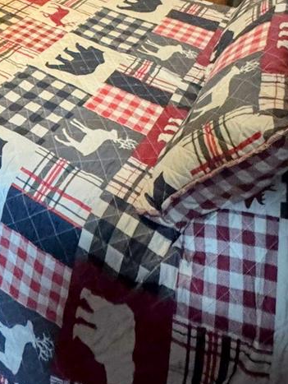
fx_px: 510
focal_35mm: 46
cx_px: 16
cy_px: -132
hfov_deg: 29.9
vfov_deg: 30.8
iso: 1000
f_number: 2.2
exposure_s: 1/40
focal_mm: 2.22
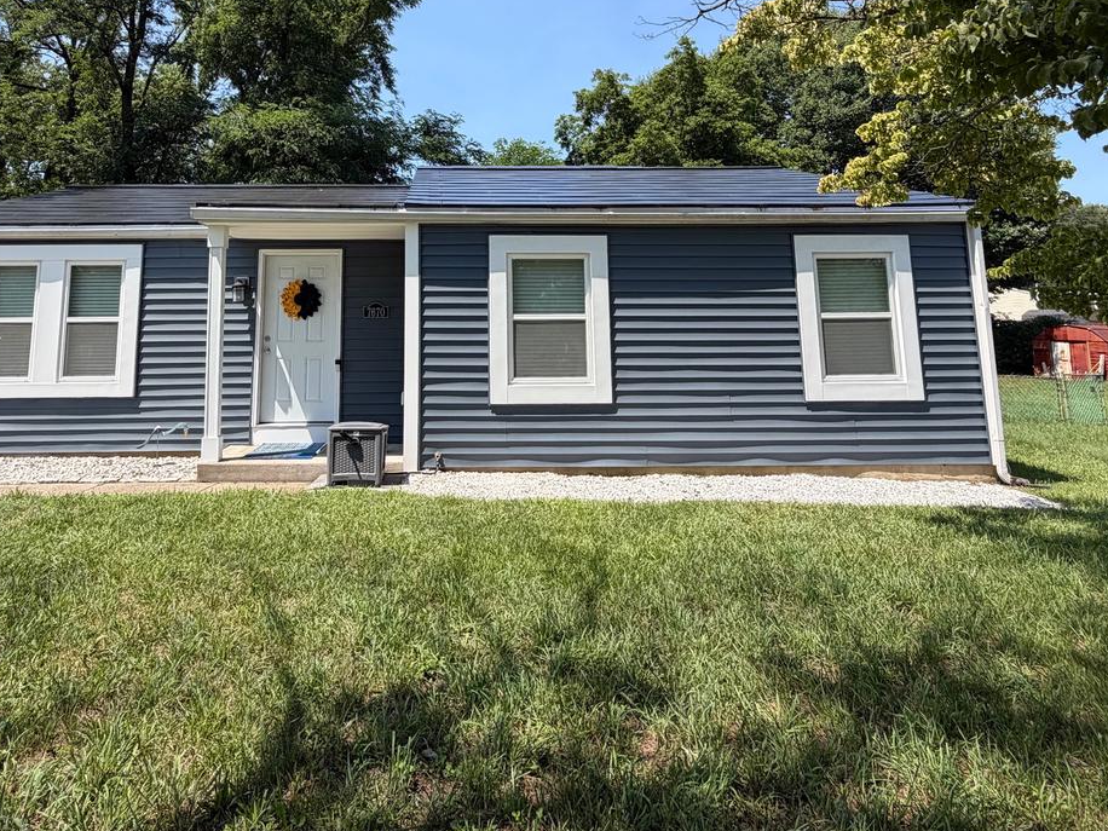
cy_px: 233
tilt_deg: +8.8
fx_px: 704
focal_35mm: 22
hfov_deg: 75.8
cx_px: 466
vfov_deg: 58.7
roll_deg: +1.2
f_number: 2.2
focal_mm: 2.22
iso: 40
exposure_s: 1/770
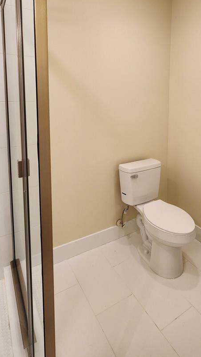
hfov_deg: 52.8
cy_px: 118
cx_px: 129
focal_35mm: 21
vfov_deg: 81.0
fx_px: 199
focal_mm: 2.2
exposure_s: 1/60
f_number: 2.2
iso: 125
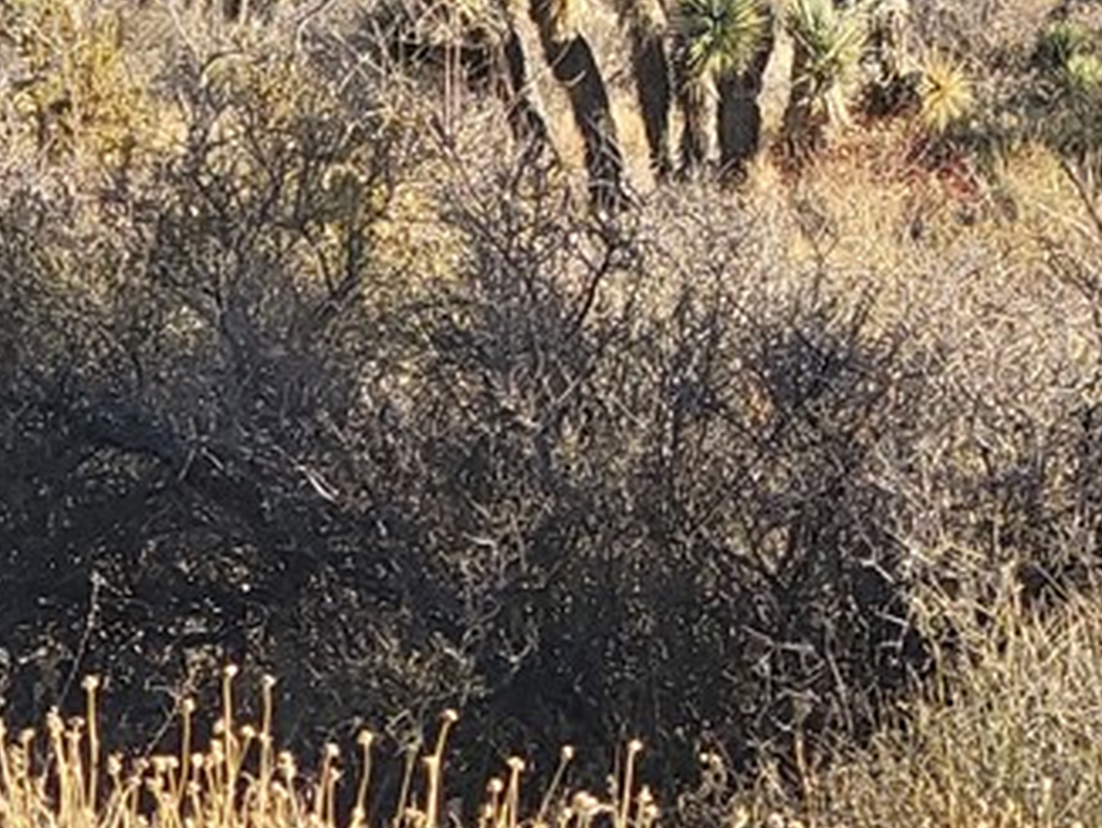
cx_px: 1440
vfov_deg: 6.5
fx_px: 7200
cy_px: -210
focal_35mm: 226
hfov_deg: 8.6
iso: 50
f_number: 2.4
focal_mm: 9
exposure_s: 1/612
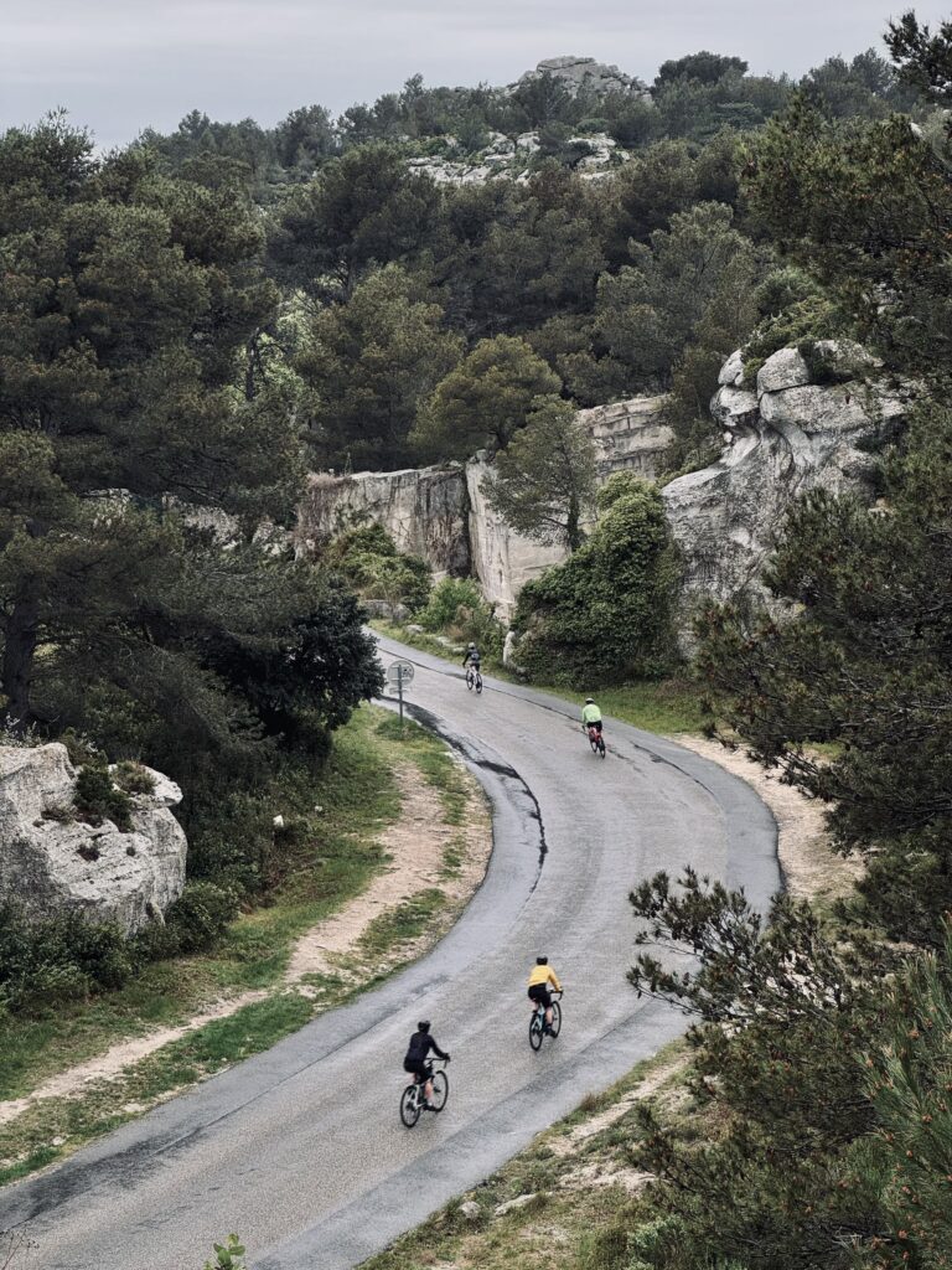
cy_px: 635
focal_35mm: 77
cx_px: 476
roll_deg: +0.4
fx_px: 2824
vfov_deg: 25.3
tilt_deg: -9.3
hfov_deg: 19.1
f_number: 2.8
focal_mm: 9
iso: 32
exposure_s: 1/99
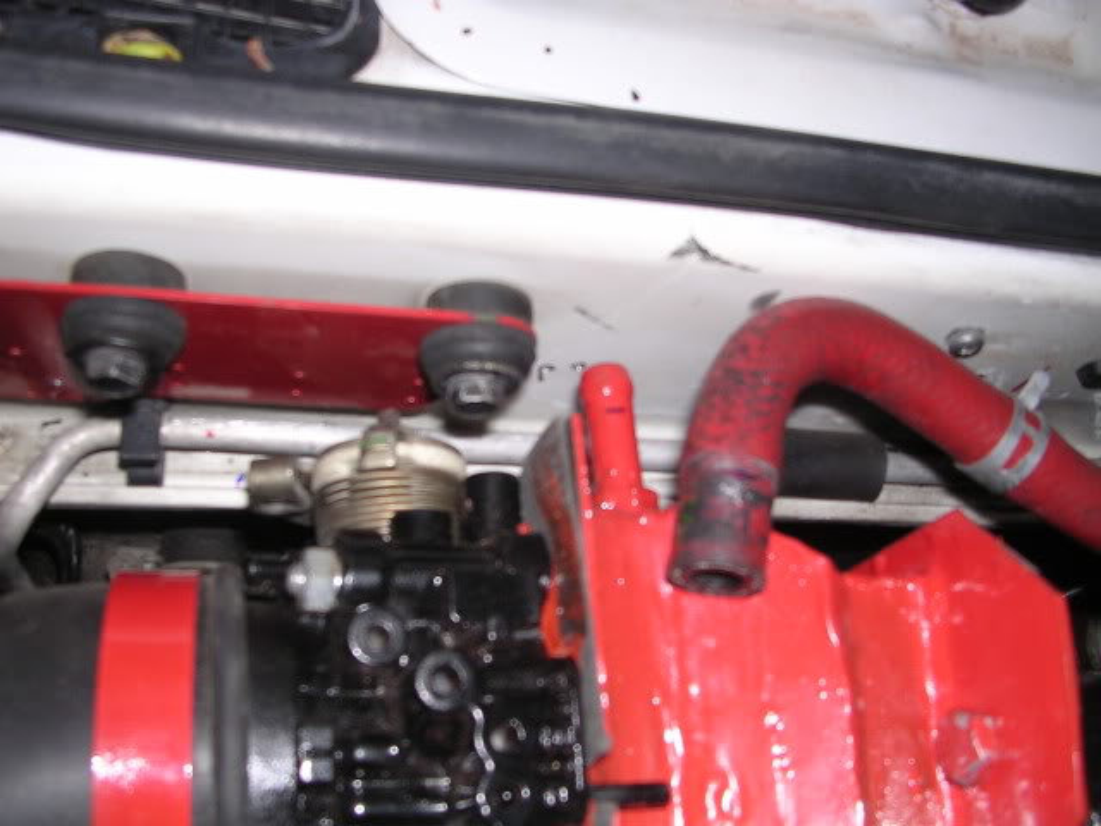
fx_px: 1209
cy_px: 413
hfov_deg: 49.0
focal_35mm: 38
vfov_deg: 37.7
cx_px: 550
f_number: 2.8
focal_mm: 5.8
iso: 100
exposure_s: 1/60.1
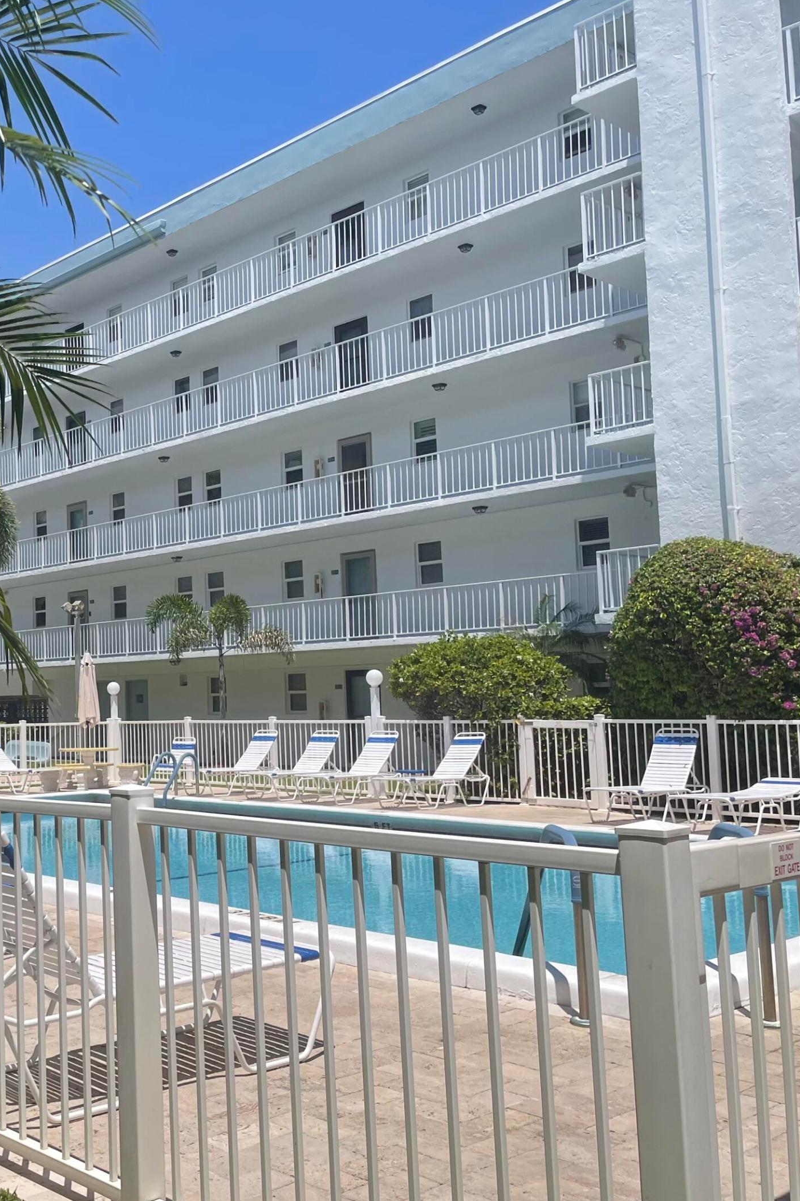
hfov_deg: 33.8
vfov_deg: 51.9
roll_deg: +1.0
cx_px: 62
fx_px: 1233
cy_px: 596
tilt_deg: +5.0
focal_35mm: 37
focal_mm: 4.2
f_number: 1.6
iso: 32
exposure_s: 1/4464
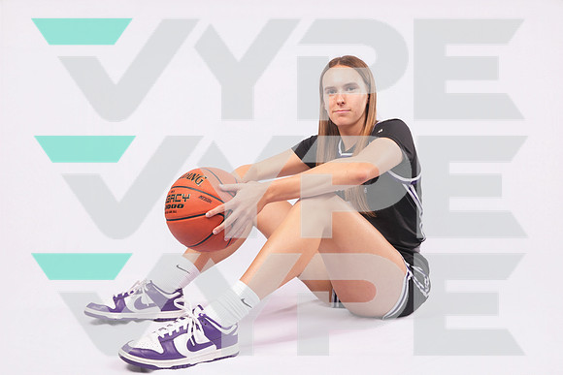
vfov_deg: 40.0
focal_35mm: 33
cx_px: 282
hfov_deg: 57.2
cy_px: 188
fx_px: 516
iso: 160
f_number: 7.1
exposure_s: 1/200
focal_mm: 33
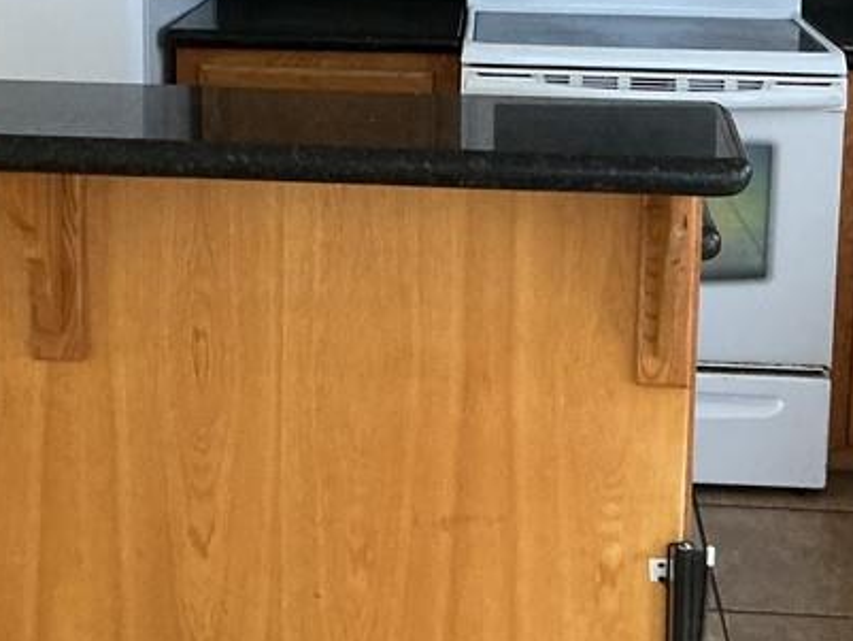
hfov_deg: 26.3
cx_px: 449
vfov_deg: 19.5
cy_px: 36
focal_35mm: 74
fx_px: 1824
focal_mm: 3
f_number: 1.8
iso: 250
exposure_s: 1/60
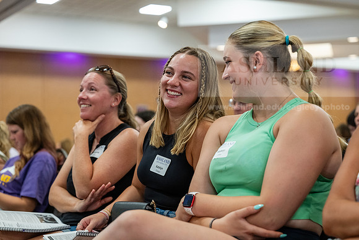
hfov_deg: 28.8
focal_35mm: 70
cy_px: 120
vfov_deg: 19.5
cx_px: 180
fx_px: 698
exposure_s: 1/160
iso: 2500
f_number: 3.5
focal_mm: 70
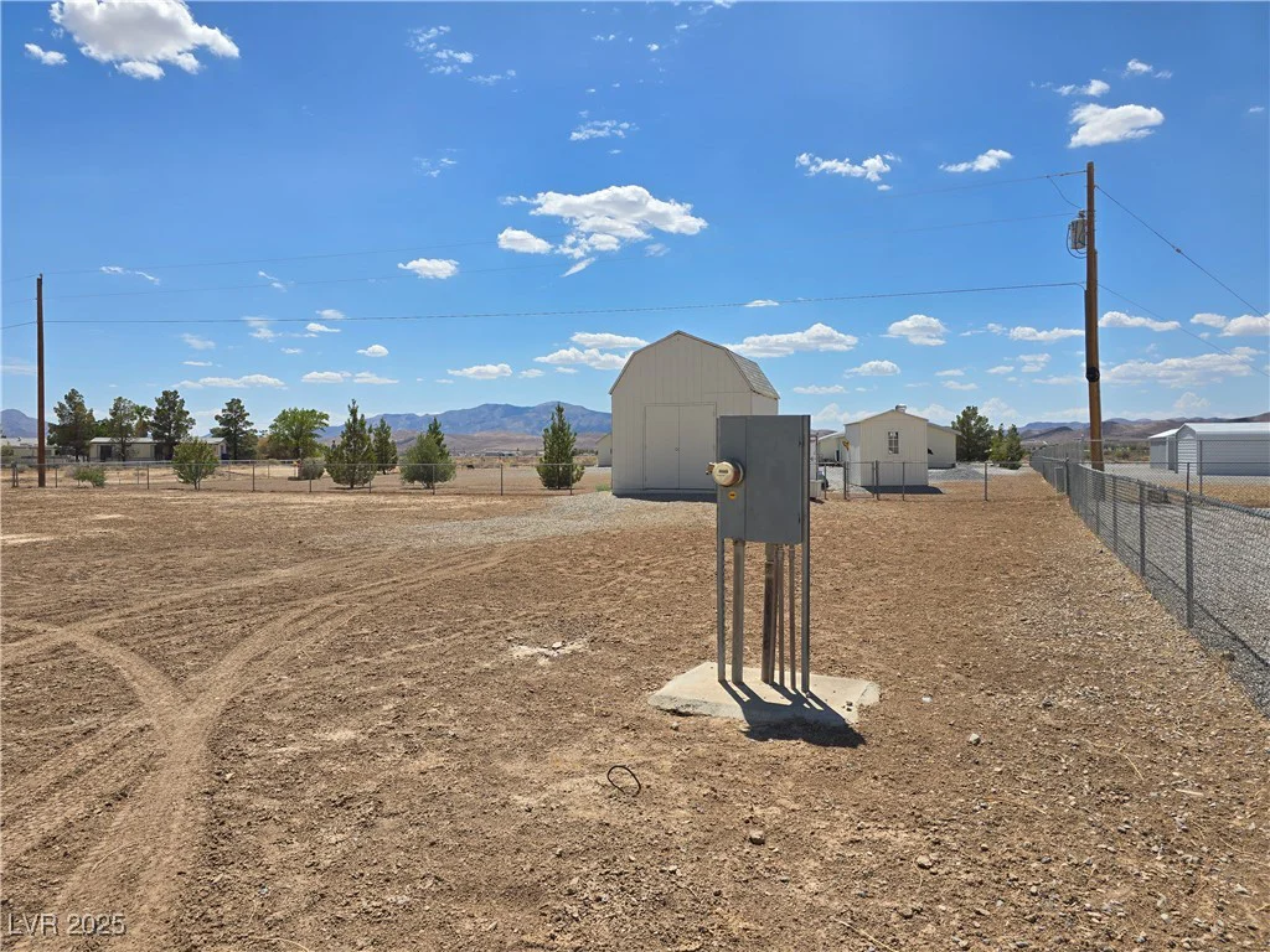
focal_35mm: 23
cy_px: 476
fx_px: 844
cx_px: 635
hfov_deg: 73.9
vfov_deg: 58.9
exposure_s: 1/1354
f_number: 1.7
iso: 12
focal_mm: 6.3
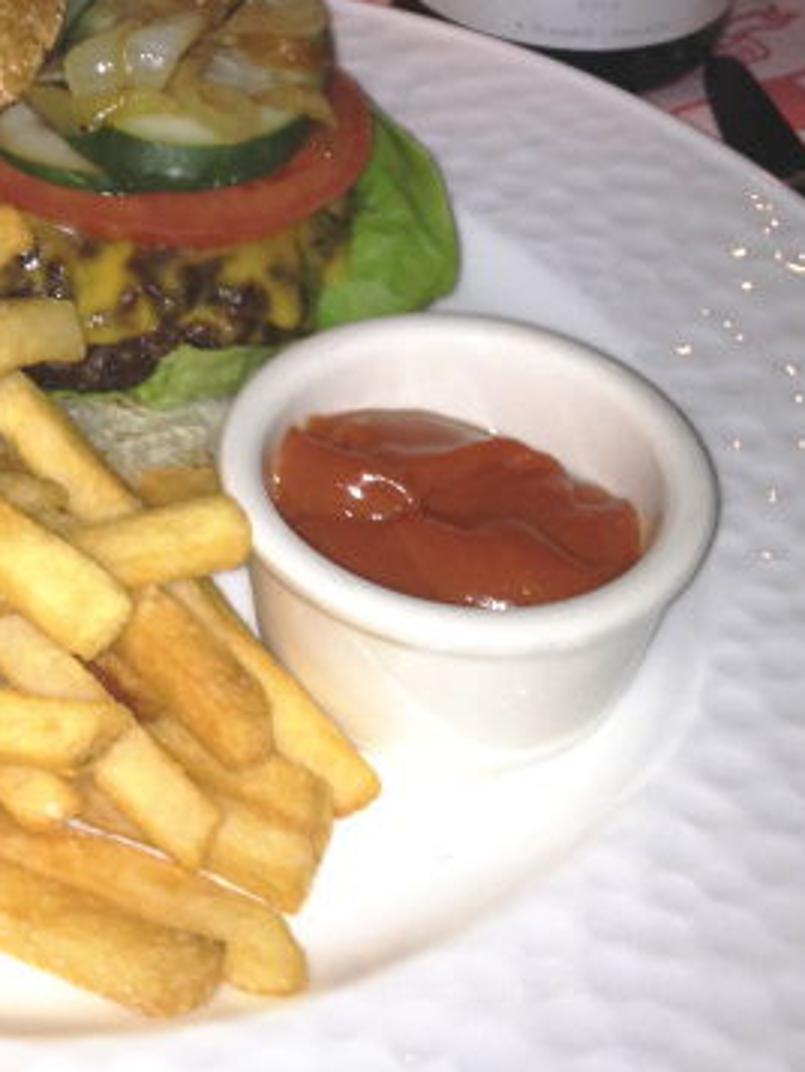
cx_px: 111
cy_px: 194
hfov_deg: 18.4
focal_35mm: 79
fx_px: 2448
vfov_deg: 24.3
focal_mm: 4.28
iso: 50
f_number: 2.4
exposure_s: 1/35
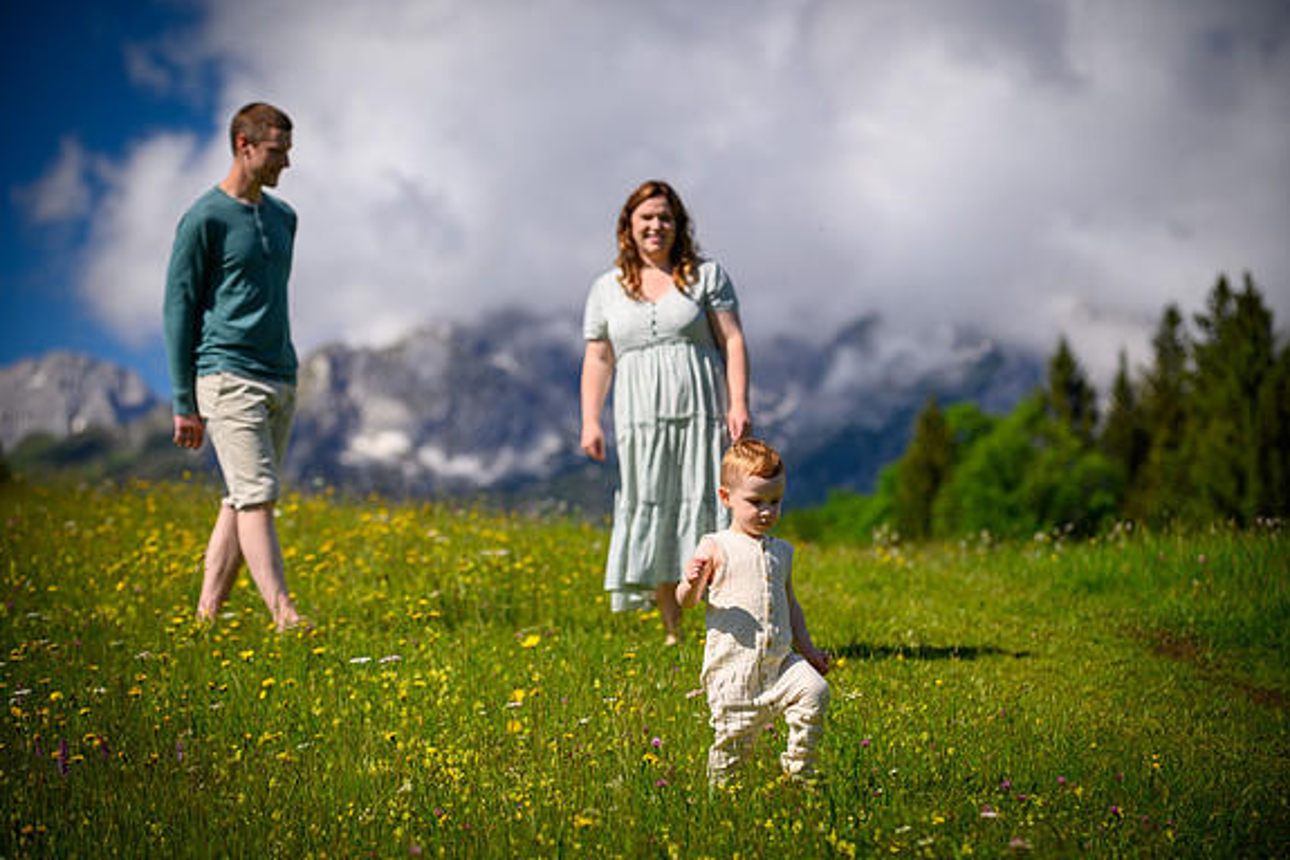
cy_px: 431
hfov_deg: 16.9
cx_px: 644
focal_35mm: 121
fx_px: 4334
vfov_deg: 11.3
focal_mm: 120
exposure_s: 1/800
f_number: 4.5
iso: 100
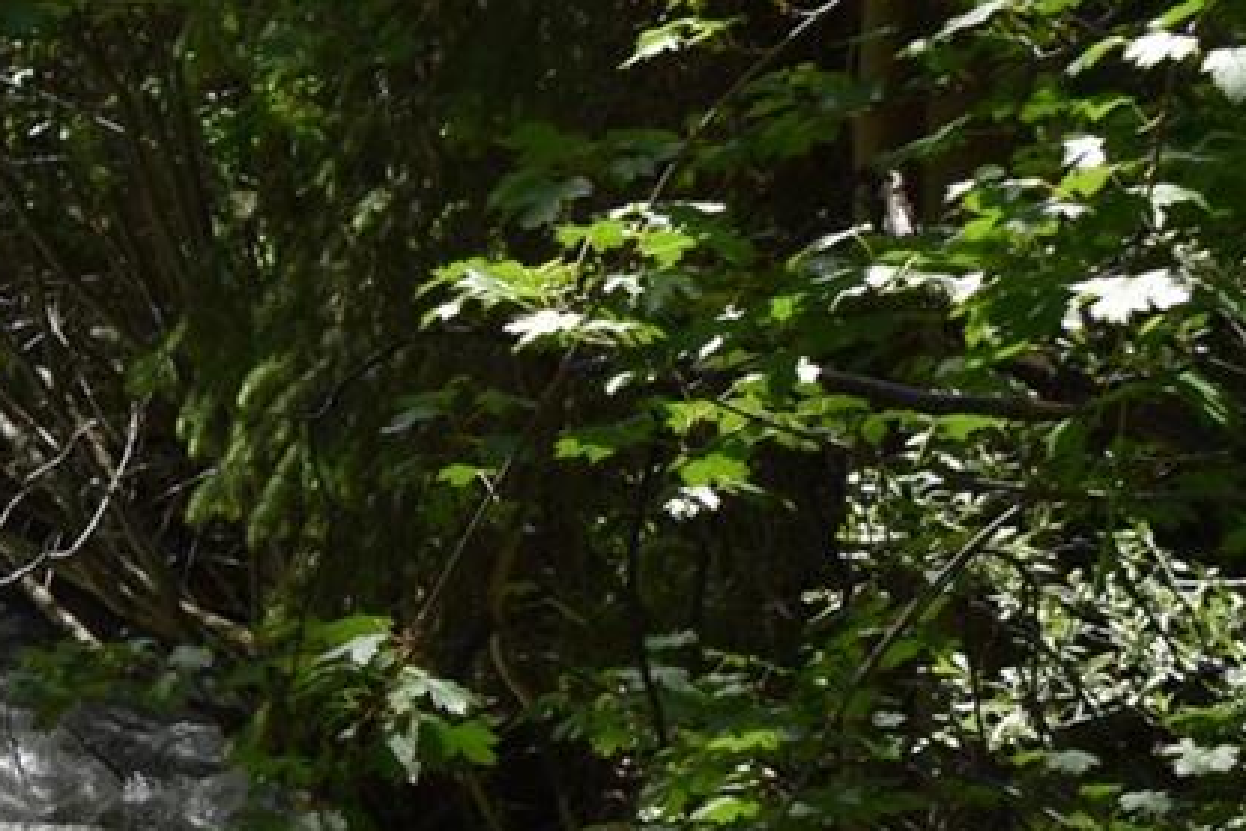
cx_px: -469
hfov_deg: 10.9
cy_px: 1160
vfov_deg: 7.4
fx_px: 6368
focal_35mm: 184
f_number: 10
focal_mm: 32
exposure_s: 1/200
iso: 100
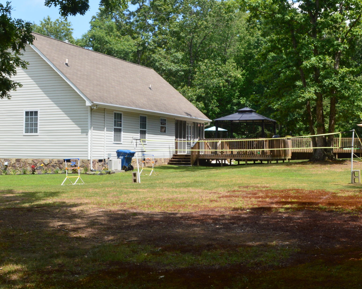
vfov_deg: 30.8
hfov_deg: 38.0
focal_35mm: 49
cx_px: 175
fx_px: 525
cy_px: 124
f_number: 10
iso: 400
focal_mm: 18
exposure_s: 1/320
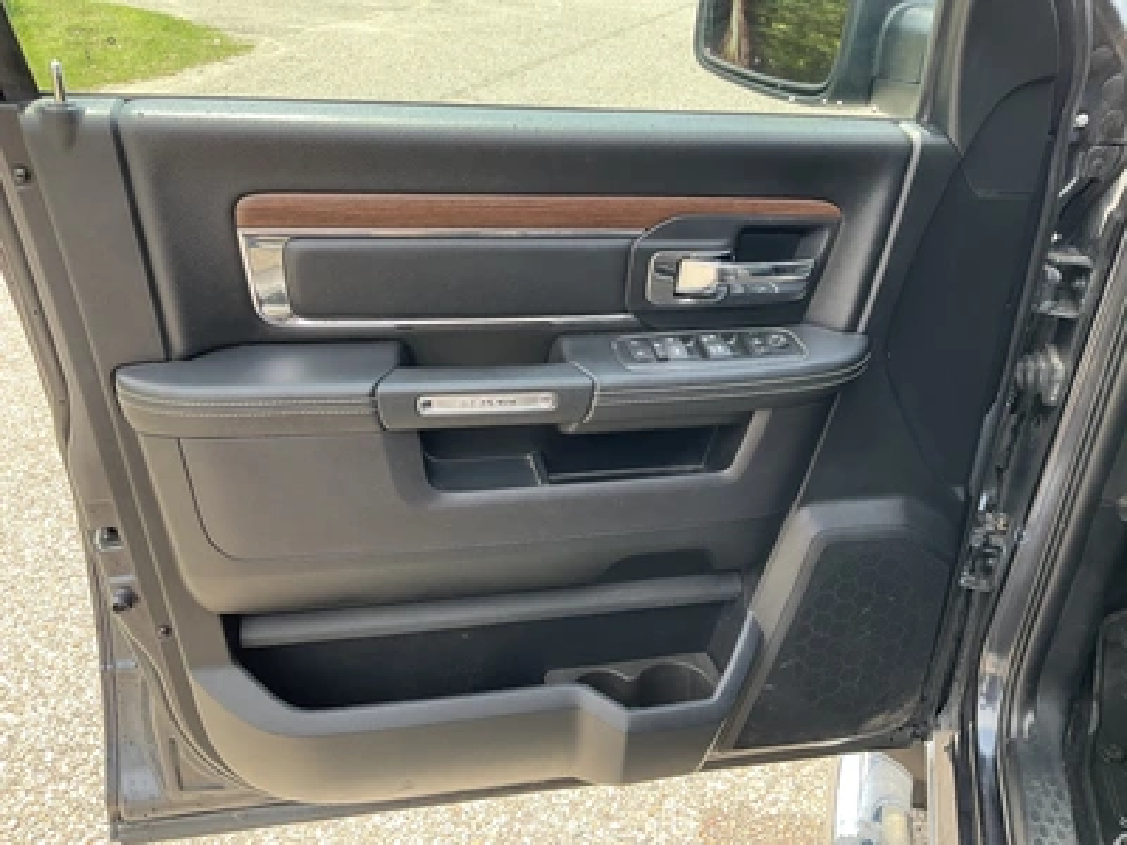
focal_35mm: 29
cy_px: 422
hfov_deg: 61.7
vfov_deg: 48.2
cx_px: 564
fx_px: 944
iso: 25
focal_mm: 3
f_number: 1.8
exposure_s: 1/185
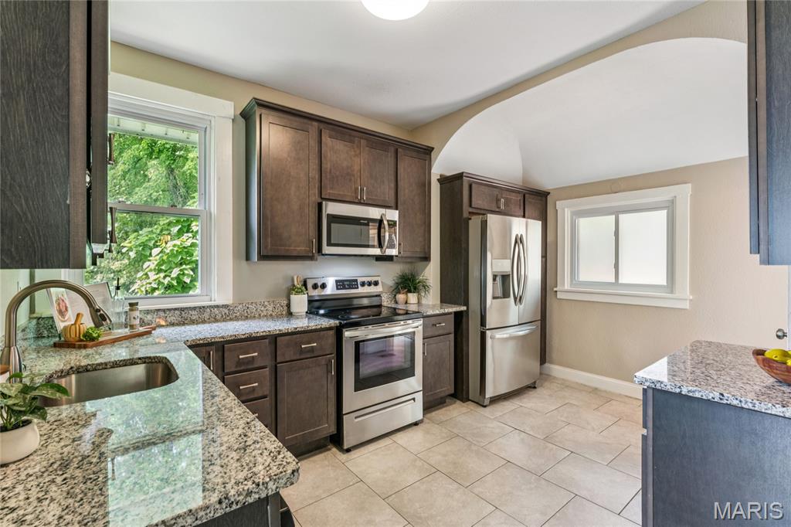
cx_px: 396
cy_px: 264
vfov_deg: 72.7
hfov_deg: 95.7
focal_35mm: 16
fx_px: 358
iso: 200
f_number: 13
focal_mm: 16.3
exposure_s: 1/1.67
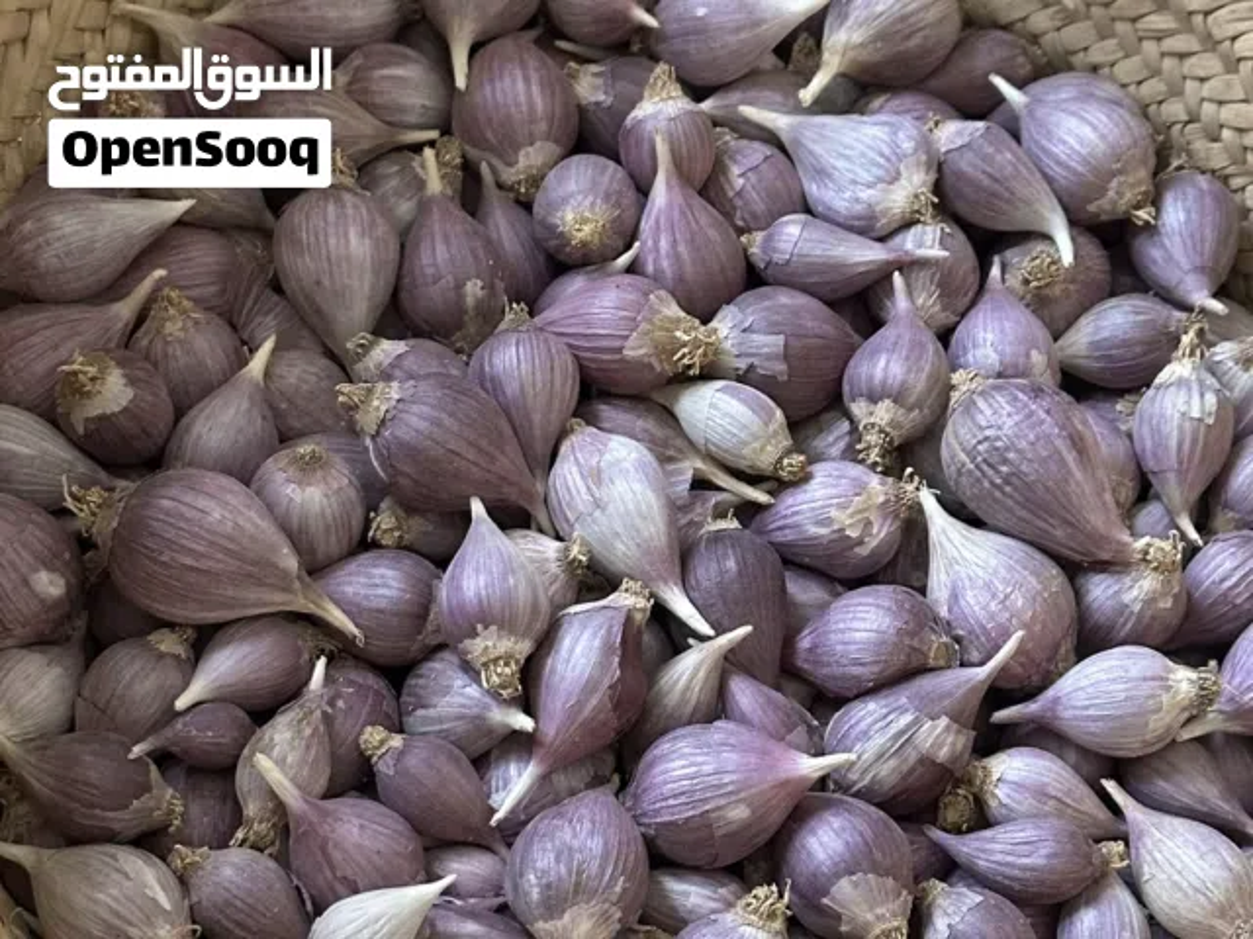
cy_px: 470
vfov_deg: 30.3
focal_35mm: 48
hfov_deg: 39.7
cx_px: 626
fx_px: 1737
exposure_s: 1/40
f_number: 1.78
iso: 400
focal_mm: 6.86
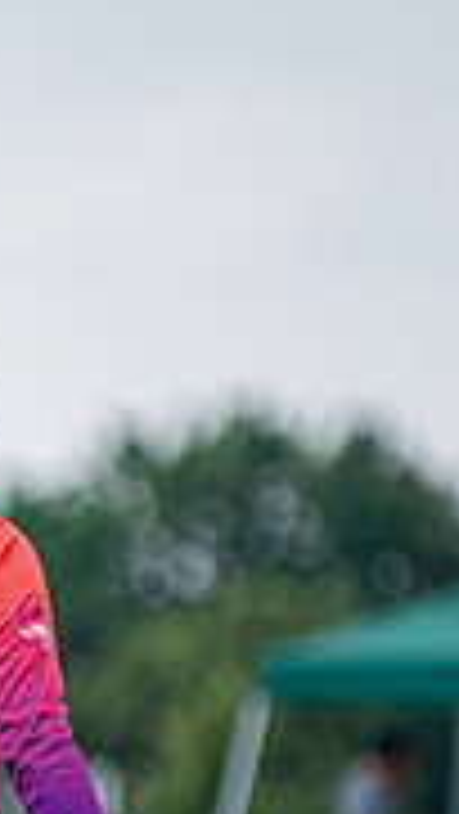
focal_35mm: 967
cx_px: -356
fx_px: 20894
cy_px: 620
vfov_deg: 2.2
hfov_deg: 1.3
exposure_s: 1/4000
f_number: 2.8
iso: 400
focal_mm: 200
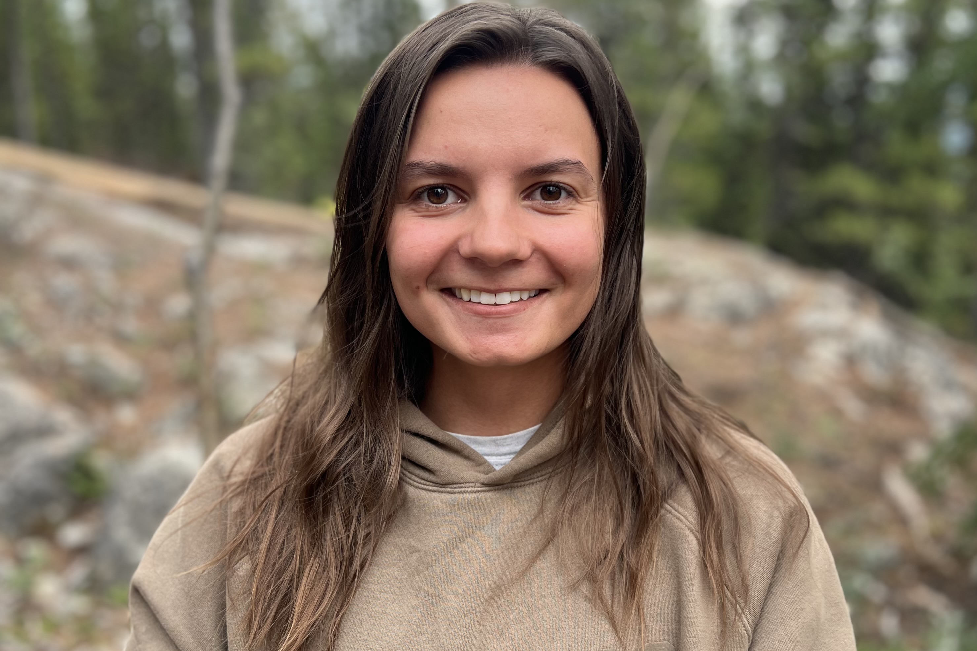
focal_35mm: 37
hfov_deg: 51.9
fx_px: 1004
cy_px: 390
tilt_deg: -12.5
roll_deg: -0.2
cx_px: 501
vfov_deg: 35.8
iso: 40
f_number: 1.5
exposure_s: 1/203
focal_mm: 5.7
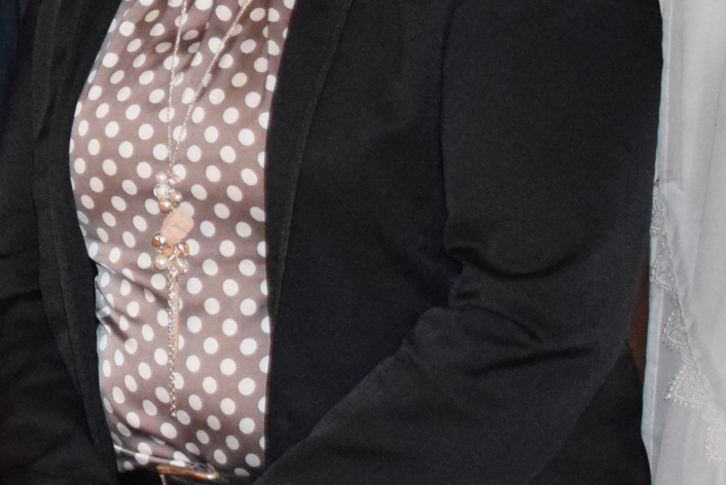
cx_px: -510
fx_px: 2949
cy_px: -112
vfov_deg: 9.3
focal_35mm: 146
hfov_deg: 12.9
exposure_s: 1/60
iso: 3200
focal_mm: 23
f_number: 3.8
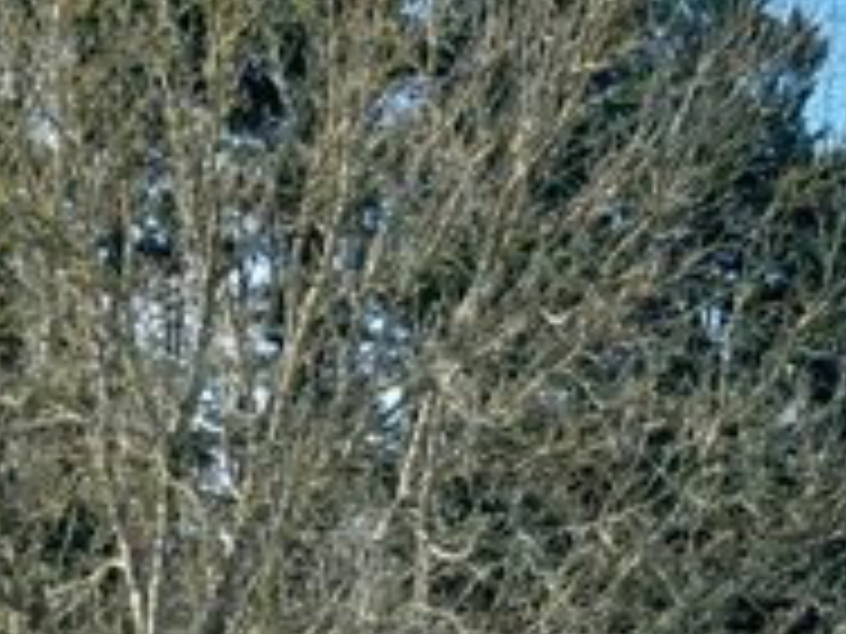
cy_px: 630
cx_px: 1276
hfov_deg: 18.2
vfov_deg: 15.1
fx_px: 2346
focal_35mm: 96
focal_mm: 4
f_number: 1.8
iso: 25
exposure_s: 1/372
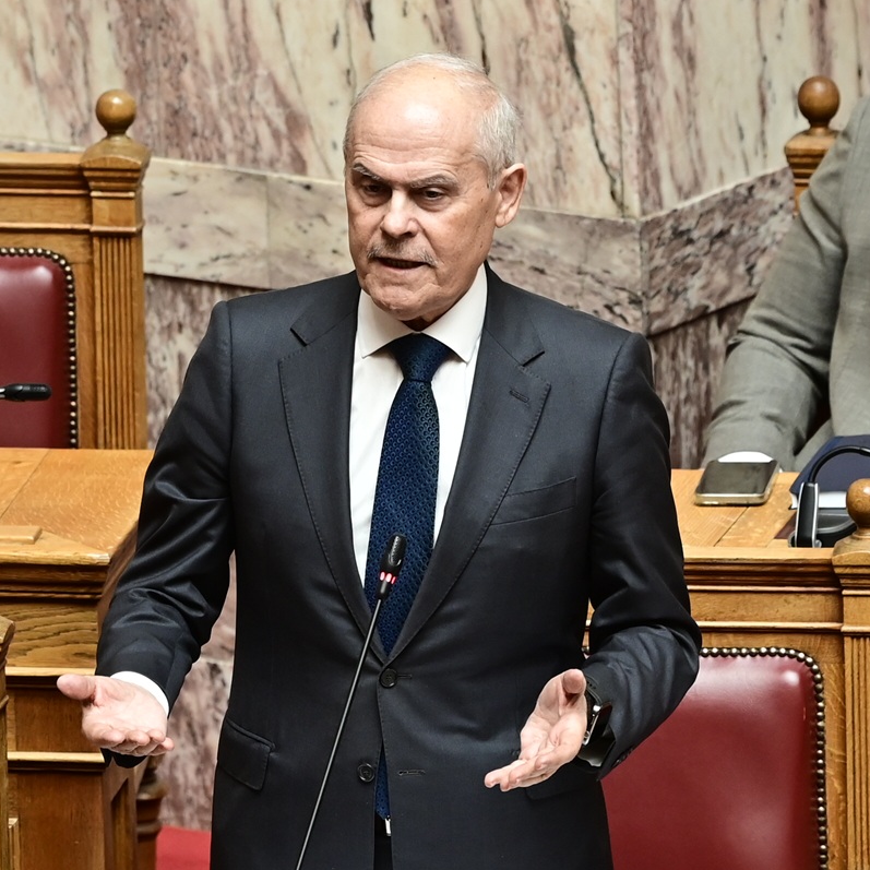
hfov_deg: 4.6
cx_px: 410
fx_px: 10919
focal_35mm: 384
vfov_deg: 4.6
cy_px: 436
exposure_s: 1/200
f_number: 4.5
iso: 800
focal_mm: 200
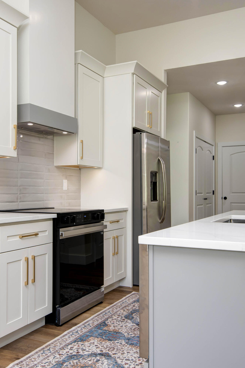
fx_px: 378
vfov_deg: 51.9
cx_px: 110
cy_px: 188
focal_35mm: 37
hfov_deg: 35.9
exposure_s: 1/15
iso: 200
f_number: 6.7
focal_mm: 24
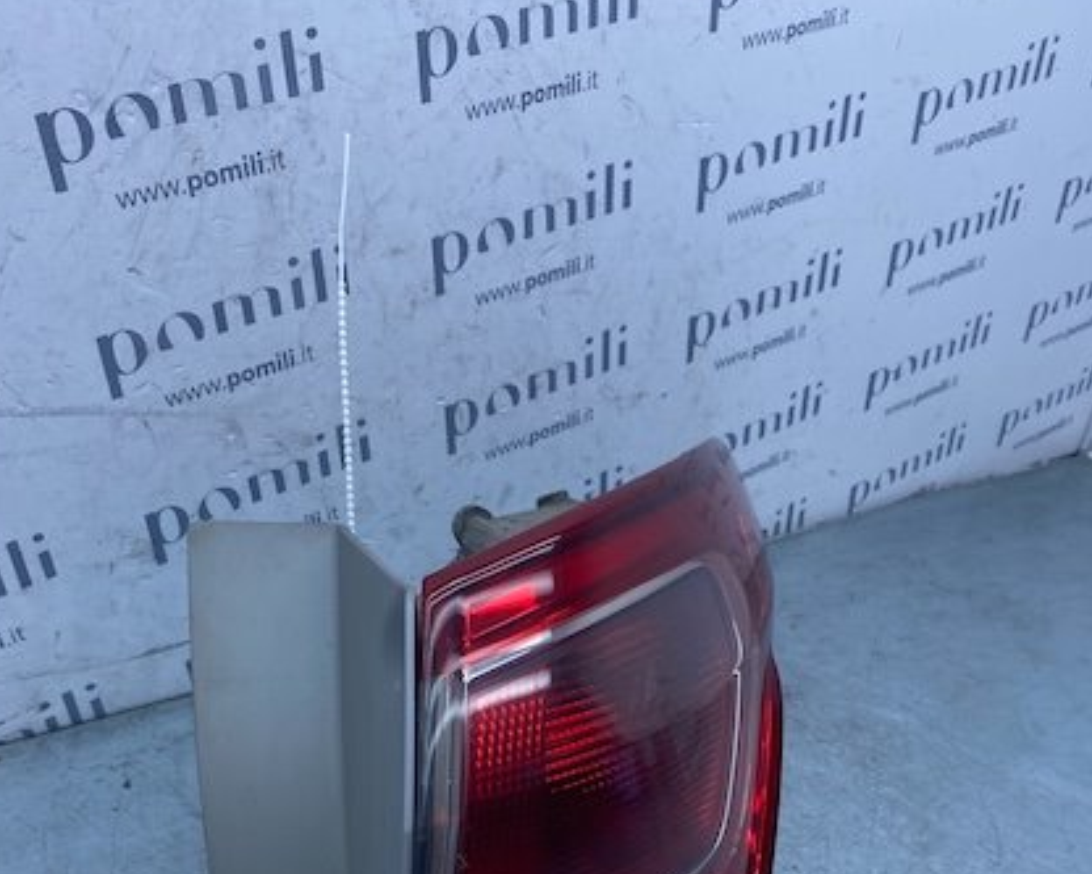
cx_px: 551
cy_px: 806
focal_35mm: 39
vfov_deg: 35.7
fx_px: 1261
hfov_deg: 46.8
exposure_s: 1/981
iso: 32
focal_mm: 4.25
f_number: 1.8
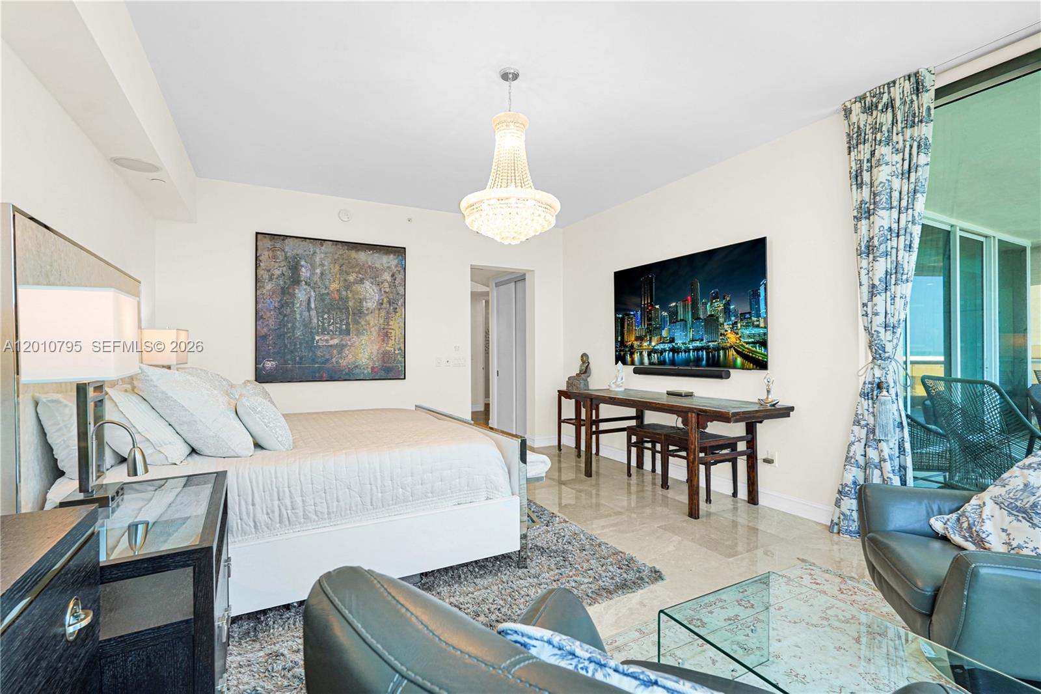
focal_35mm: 16
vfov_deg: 73.7
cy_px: 347
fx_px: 463
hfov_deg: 96.7
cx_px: 520
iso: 160
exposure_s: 1/30
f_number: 7.1
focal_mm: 16
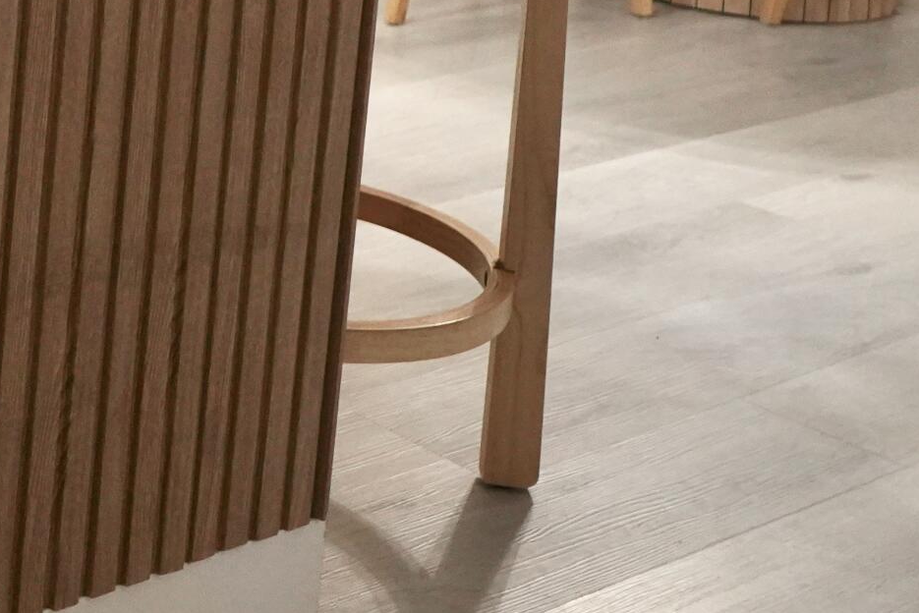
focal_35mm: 93
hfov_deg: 19.3
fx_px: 2375
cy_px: -366
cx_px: -442
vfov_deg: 13.6
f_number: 5.6
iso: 5000
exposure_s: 1/125
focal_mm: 29
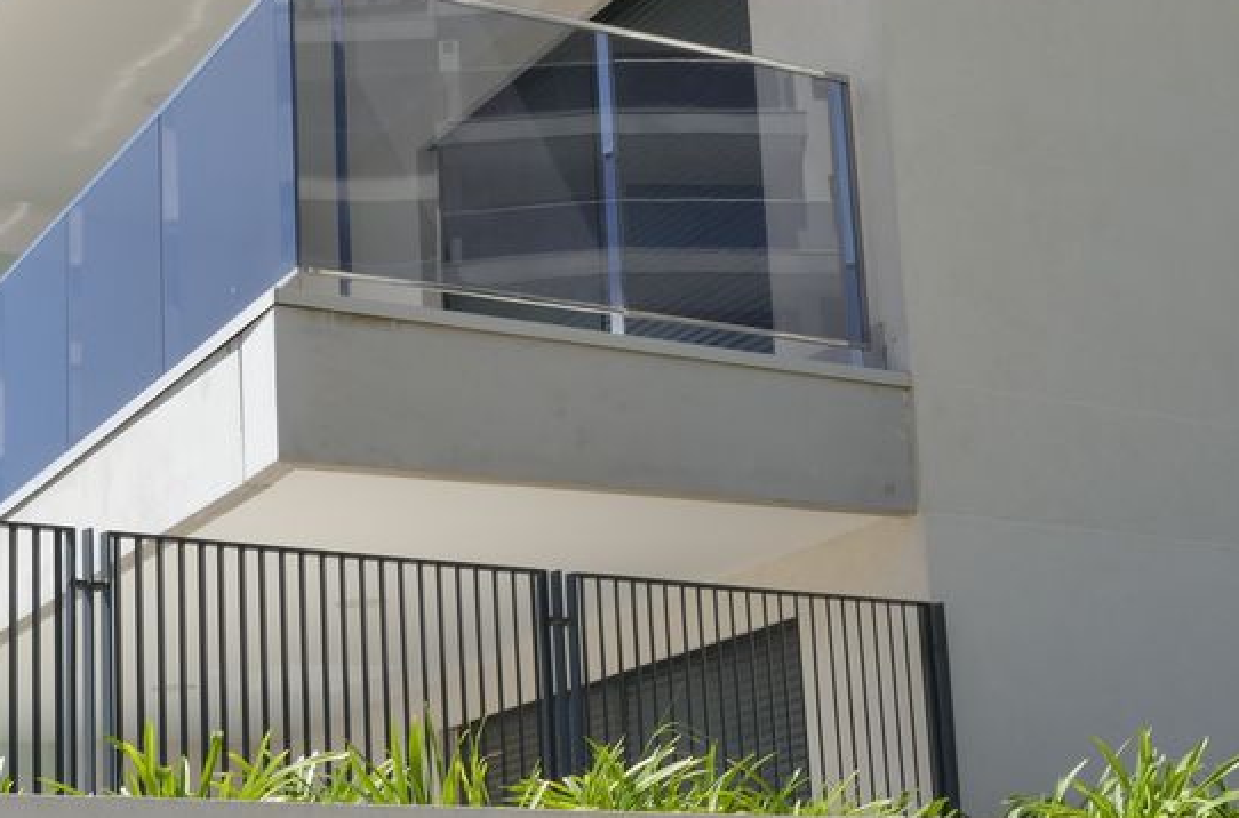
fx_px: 3054
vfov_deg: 15.2
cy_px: 170
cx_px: 481
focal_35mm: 89
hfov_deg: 22.9
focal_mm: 18.44
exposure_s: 1/320
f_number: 8
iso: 125
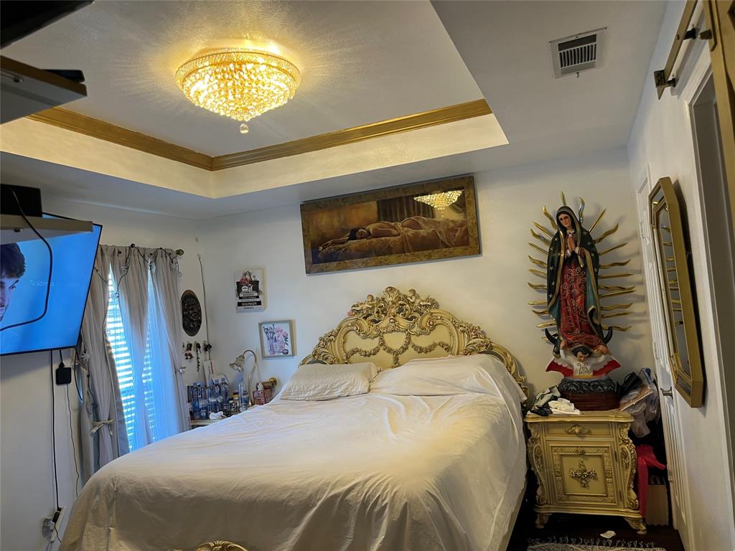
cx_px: 368
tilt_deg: +2.0
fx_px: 552
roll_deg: +5.6
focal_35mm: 26
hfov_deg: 67.3
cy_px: 276
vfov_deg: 53.1
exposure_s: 1/60
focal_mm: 5.1
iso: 100
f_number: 1.6
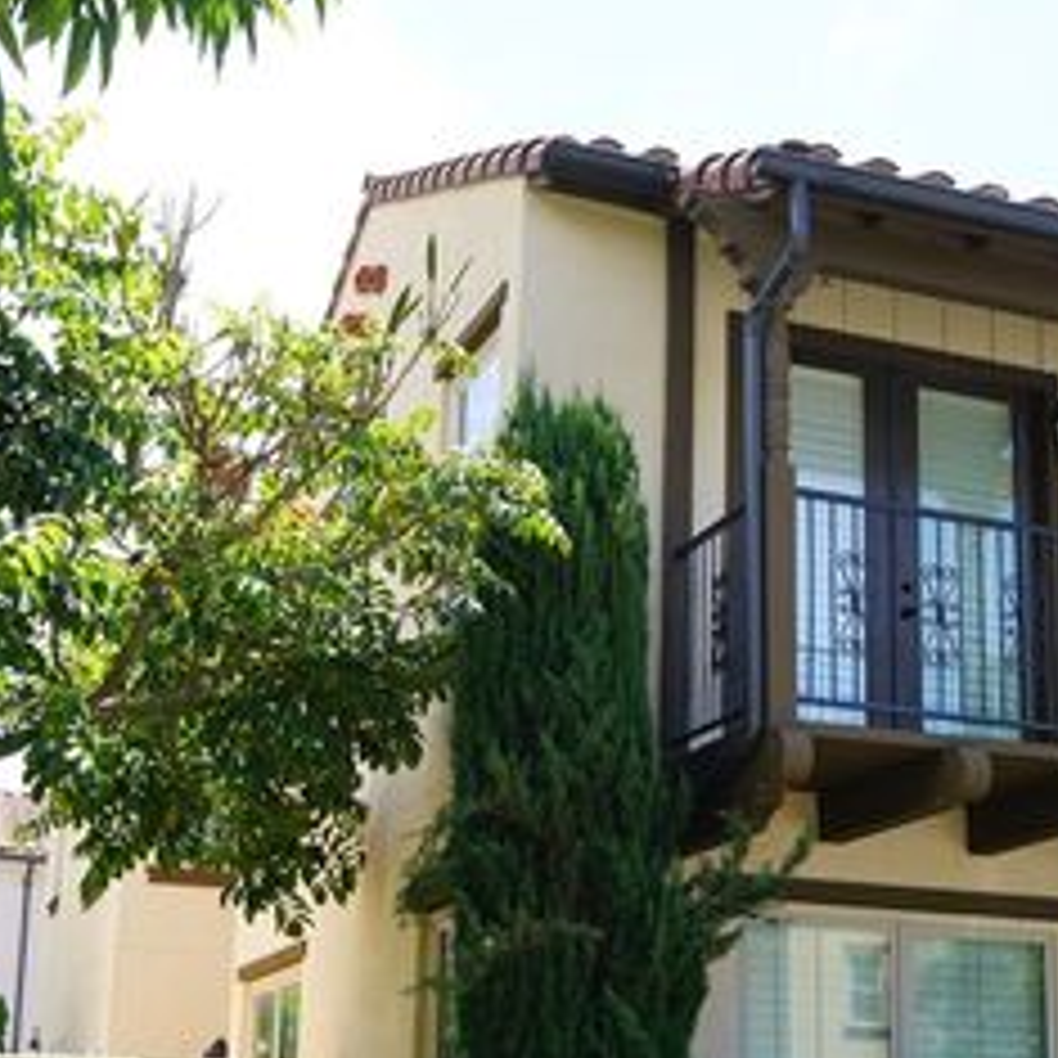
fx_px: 1936
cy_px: 696
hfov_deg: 30.4
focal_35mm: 56
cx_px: 657
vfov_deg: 30.4
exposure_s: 1/80
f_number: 8
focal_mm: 31
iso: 100
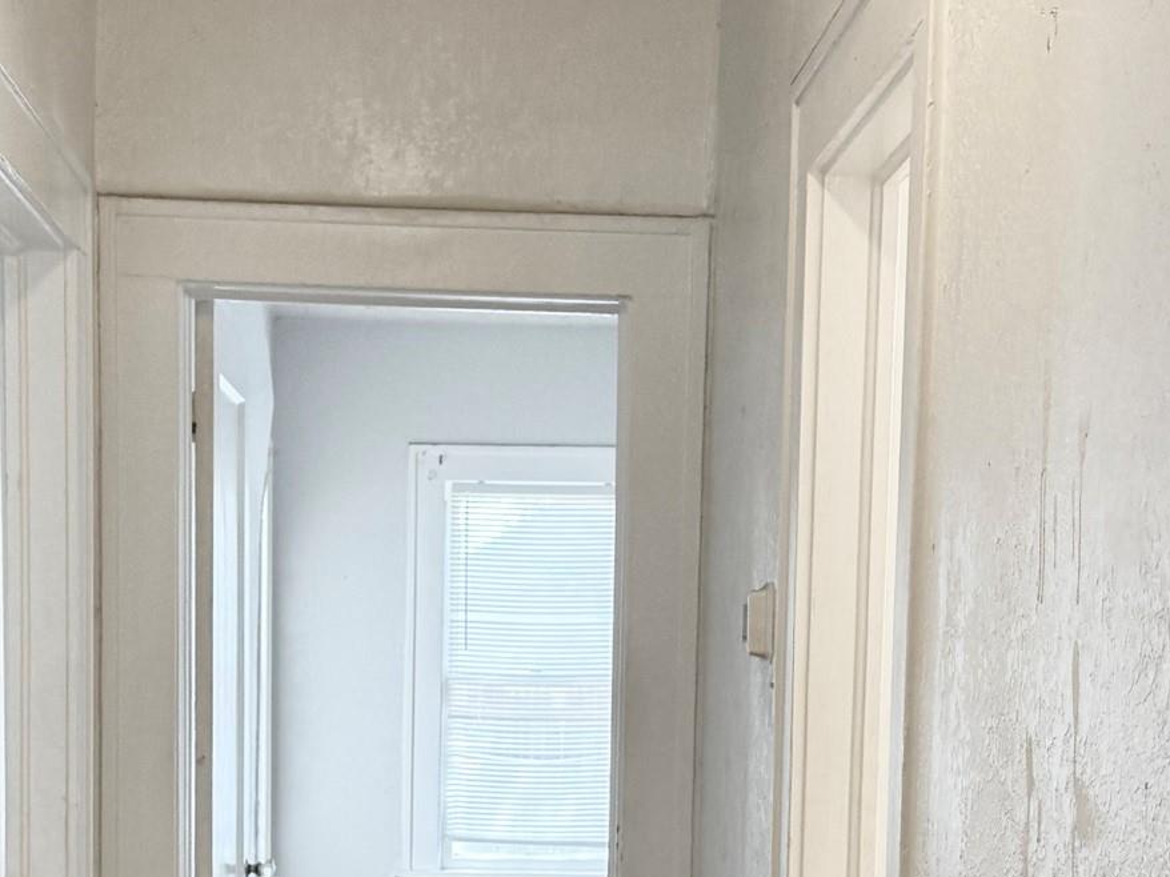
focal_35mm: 56
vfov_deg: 24.8
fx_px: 1892
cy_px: 896
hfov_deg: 34.3
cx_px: 512
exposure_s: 1/60
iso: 125
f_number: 1.78
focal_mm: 6.76
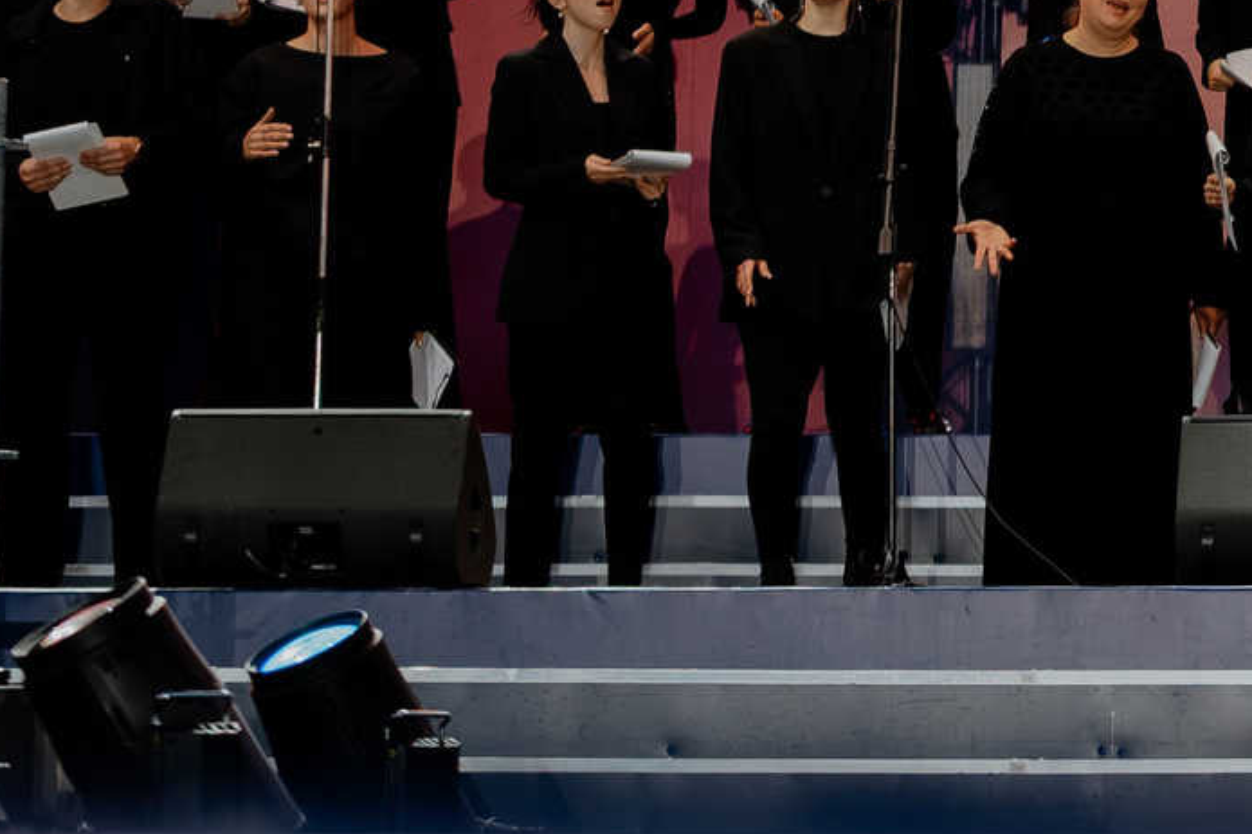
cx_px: 2066
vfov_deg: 5.2
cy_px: -676
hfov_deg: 7.8
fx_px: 8970
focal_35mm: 258
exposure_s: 1/320
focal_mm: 70
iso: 640
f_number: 2.8
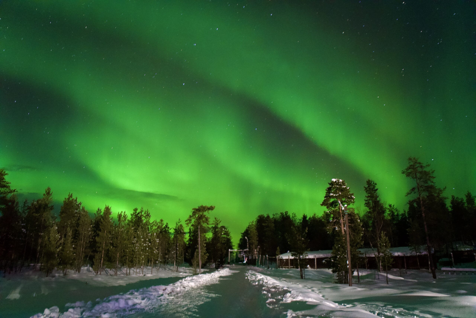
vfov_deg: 53.1
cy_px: 159
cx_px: 238
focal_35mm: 24
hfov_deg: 73.7
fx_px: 317
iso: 2500
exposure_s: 1.3
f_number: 1.4
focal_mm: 16
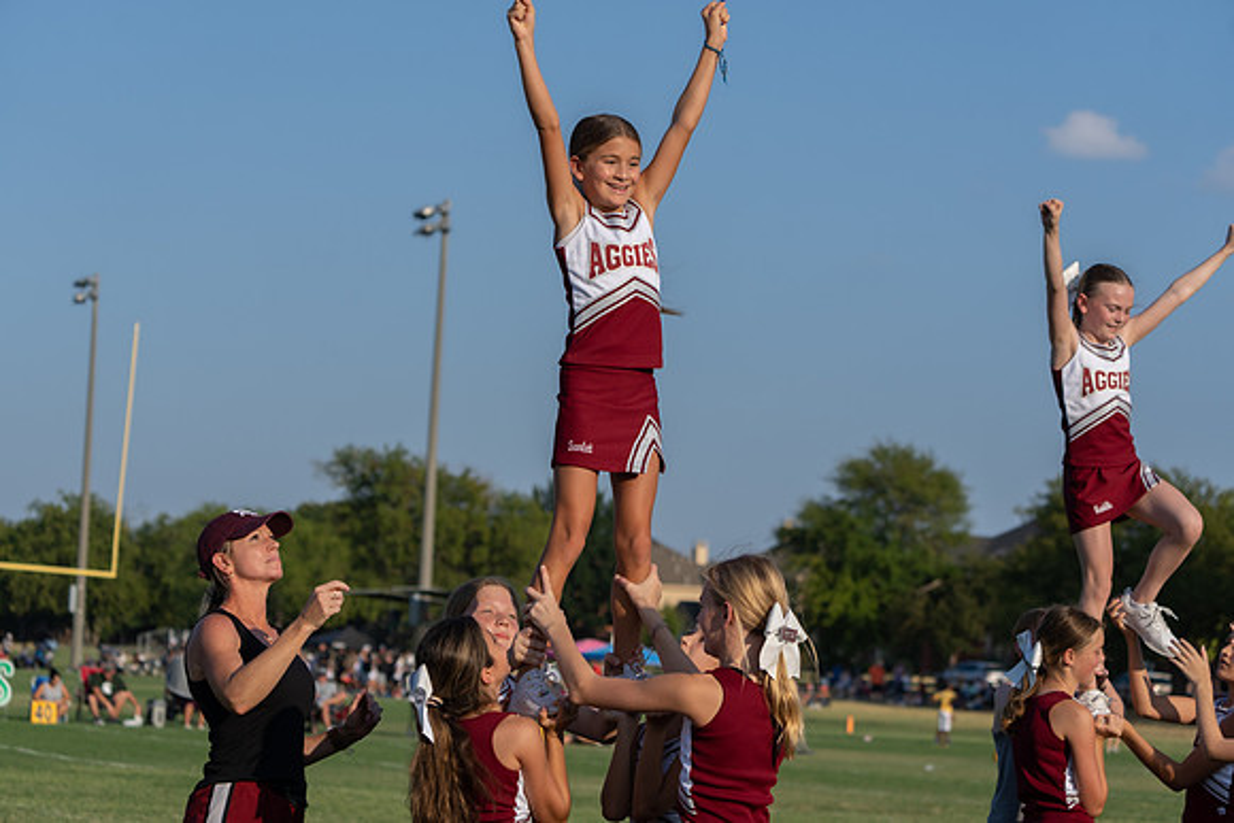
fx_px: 3428
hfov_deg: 20.4
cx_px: 617
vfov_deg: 13.7
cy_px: 412
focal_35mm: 100
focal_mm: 100
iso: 160
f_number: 5.6
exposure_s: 1/1250
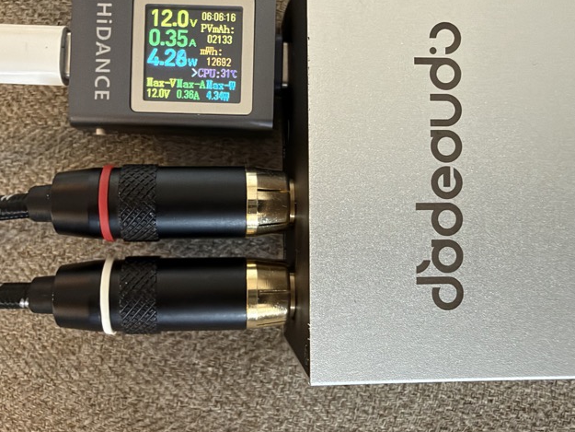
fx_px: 532
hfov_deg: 56.1
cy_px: 206
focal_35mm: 32
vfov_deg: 44.2
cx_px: 361
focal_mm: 2.22
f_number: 2.2
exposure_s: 1/60
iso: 500
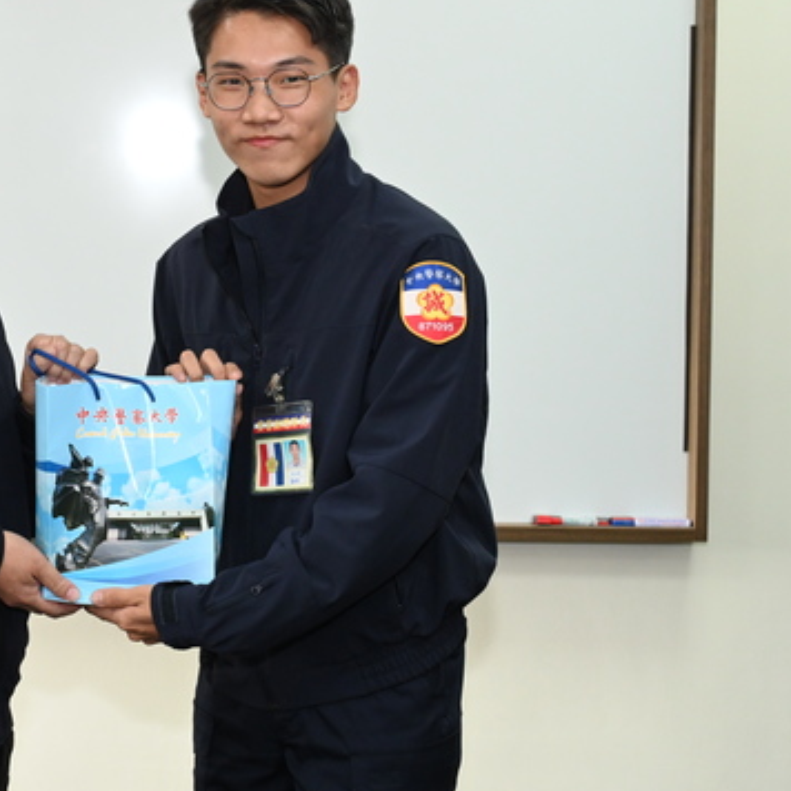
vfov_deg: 21.1
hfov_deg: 20.6
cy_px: 294
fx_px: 2120
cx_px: 49
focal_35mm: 82
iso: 2500
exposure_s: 1/160
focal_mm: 49
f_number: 7.1
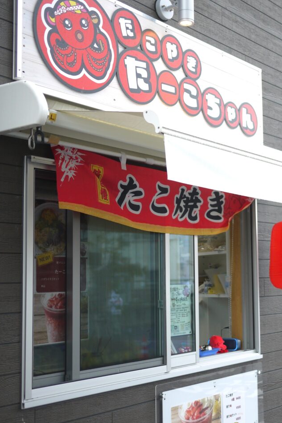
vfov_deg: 35.6
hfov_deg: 23.7
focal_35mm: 56
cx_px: 239
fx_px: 658
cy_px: 213
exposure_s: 1/640
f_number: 1.7
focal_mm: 20
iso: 100
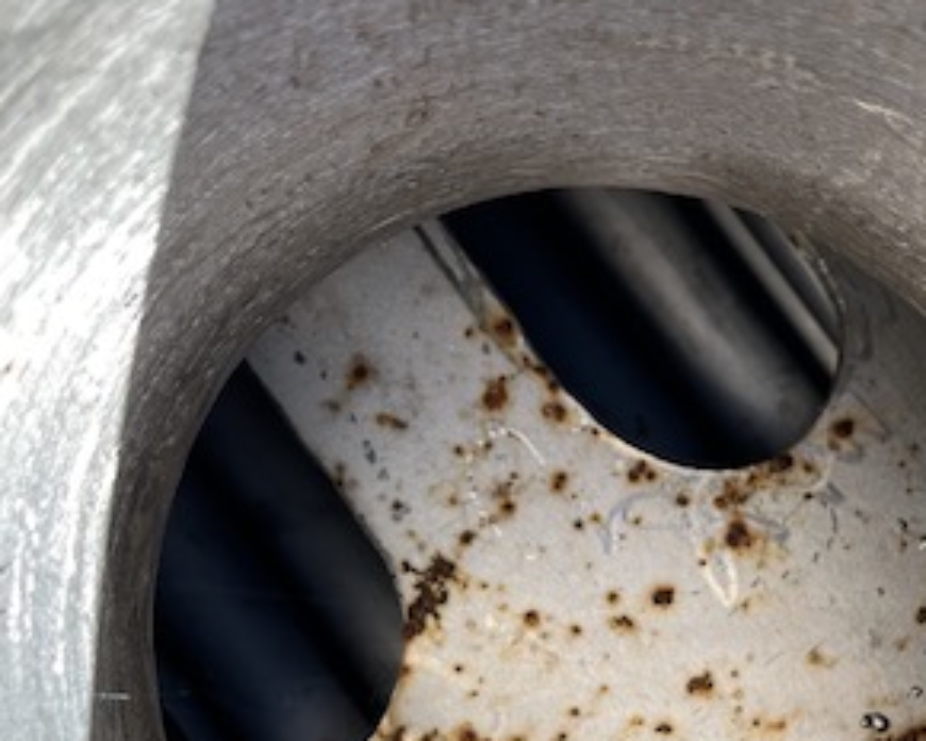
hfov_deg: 32.2
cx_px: 805
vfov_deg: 26.7
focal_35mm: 56
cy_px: 584
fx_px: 1535
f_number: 1.6
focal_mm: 5.1
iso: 50
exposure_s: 1/433
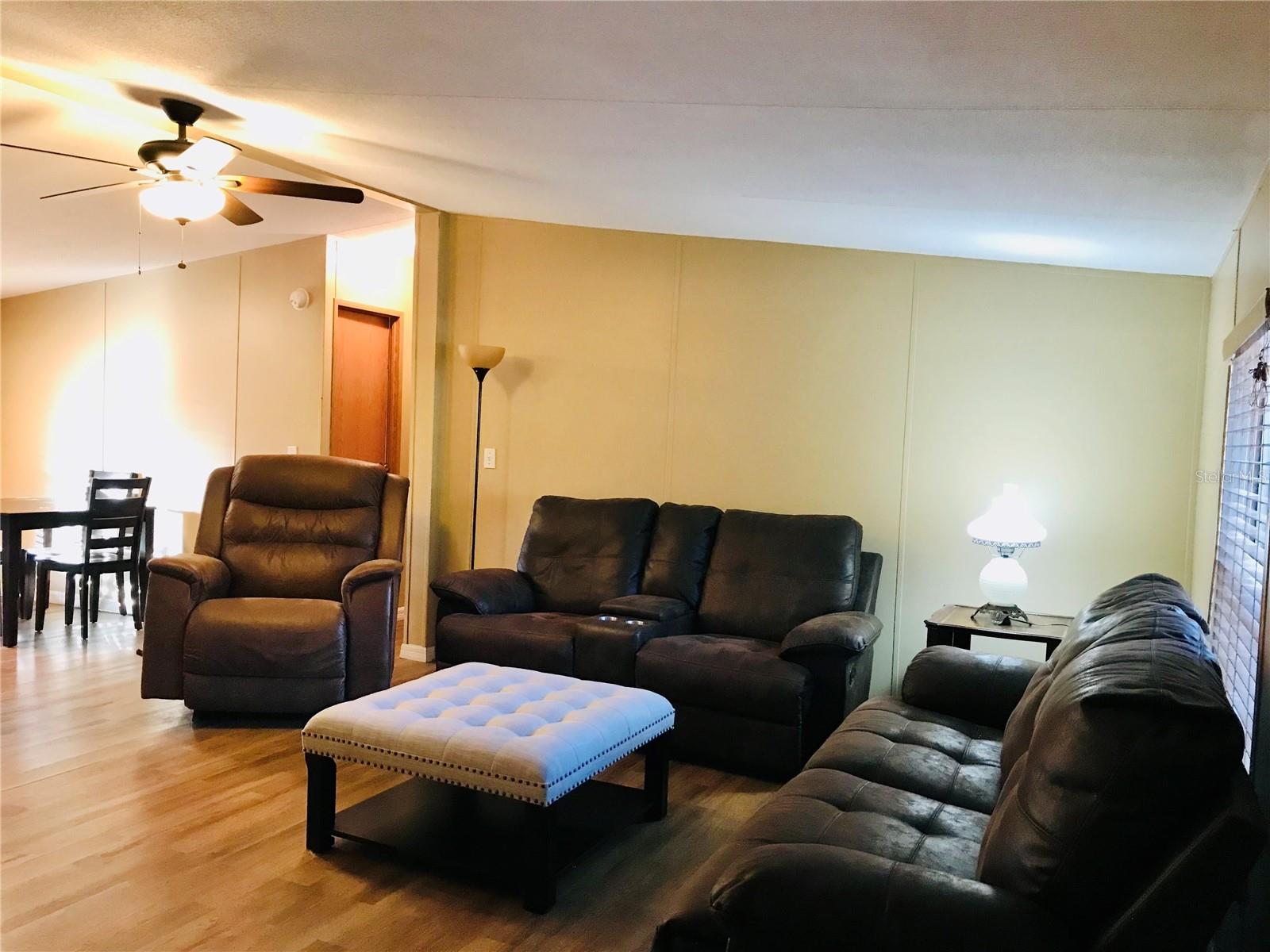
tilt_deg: -2.7
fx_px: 1027
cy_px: 476
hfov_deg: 63.4
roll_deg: -2.3
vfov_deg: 49.7
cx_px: 635
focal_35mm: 28
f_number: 1.8
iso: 80
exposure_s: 1/15
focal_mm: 3.99
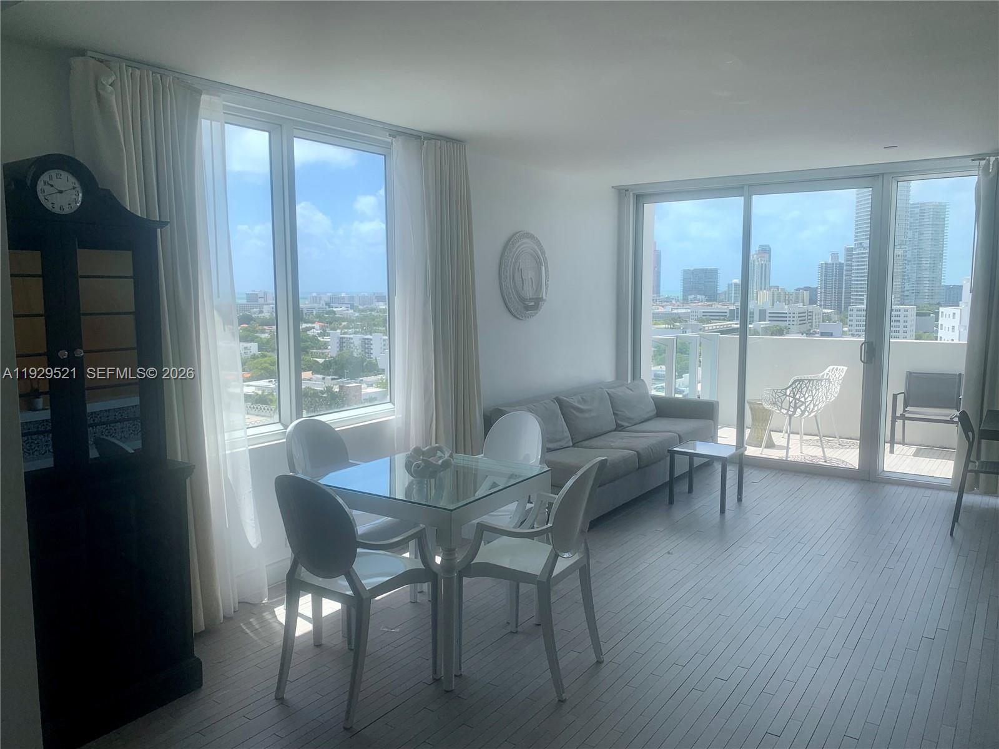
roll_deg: +0.4
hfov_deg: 67.3
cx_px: 500
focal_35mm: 26
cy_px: 374
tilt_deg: -6.7
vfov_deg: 53.1
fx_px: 750
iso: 25
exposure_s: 1/1032
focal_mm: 4.25
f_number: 1.8
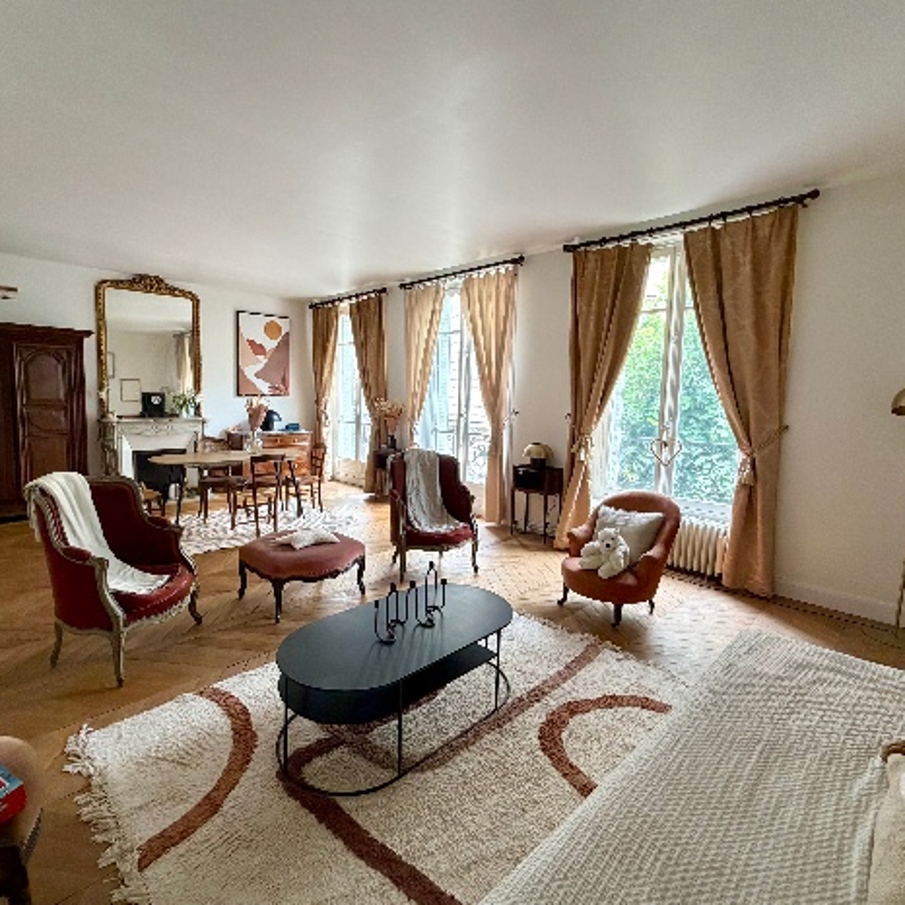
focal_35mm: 17
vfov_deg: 84.0
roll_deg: -0.9
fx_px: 503
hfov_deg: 83.9
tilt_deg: -5.4
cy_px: 444
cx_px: 425
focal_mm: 2.22
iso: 320
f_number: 2.2
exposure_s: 1/113
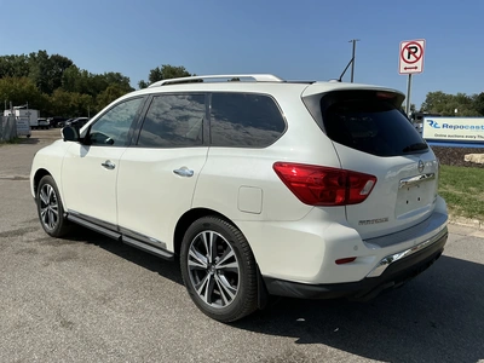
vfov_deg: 49.7
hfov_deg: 63.4
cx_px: 242
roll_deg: -1.1
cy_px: 182
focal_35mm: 28
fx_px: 391
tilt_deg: -6.3
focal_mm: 3
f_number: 1.8
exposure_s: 1/4785
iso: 25
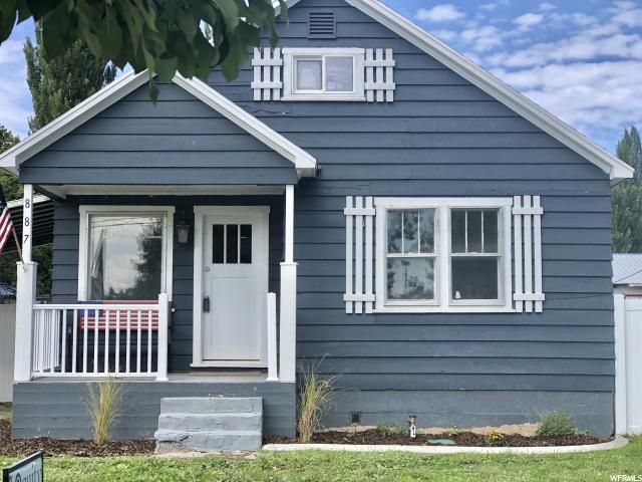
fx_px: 1057
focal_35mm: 57
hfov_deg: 33.8
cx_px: 321
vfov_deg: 25.7
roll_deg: -0.4
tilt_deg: +5.0
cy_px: 241
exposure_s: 1/209
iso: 20
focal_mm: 6.6
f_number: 2.8
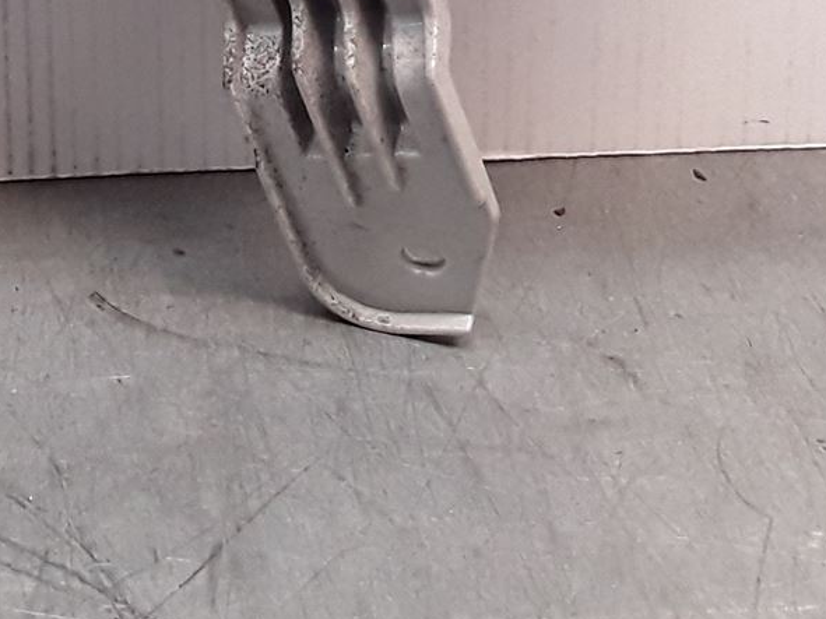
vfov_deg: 14.0
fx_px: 2314
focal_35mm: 97
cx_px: -71
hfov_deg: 19.4
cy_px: -402
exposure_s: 1/100
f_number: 1.9
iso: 100
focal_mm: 2.91
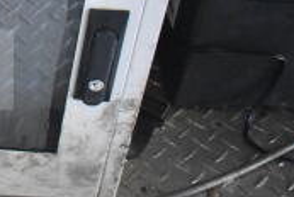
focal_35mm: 95
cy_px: -25
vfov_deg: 14.1
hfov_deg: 18.4
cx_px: -178
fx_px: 777
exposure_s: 1/30
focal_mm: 18
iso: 6400
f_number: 3.5
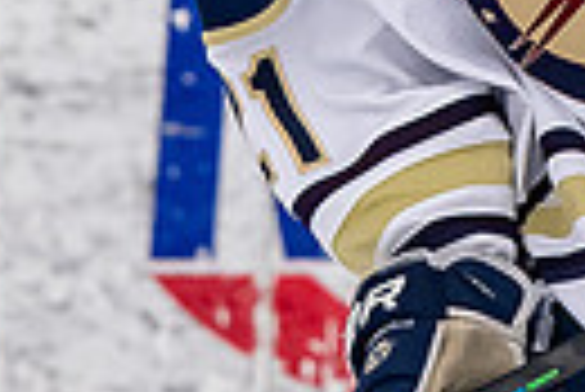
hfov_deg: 1.3
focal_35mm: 1630
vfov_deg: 0.8
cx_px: 505
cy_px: -576
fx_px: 26517
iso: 2000
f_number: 3.2
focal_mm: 175
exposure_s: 1/800
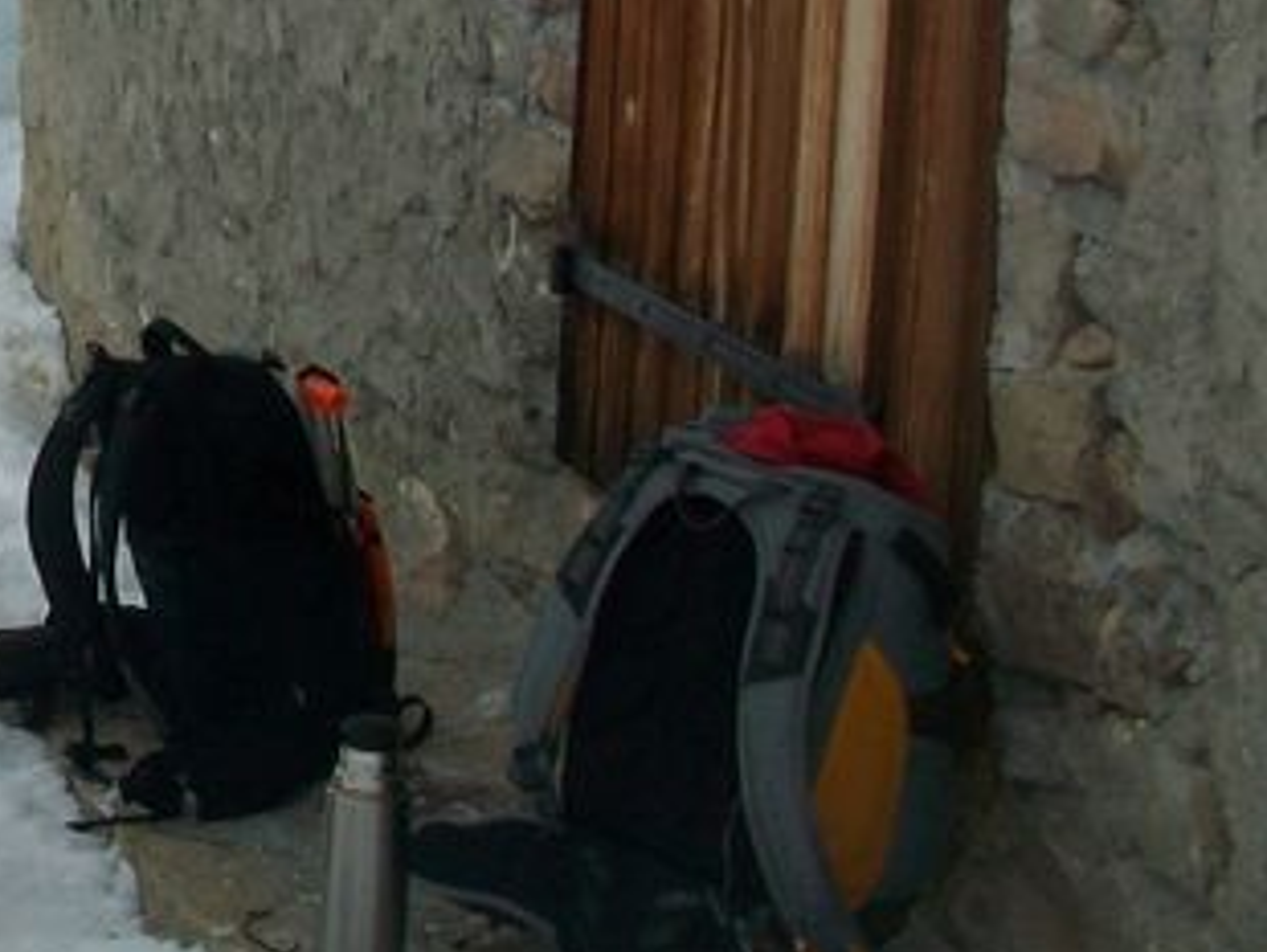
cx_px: -290
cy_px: -114
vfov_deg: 15.2
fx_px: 3480
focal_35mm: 95
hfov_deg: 19.3
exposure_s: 1/500
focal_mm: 5.7
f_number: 5.5
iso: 80
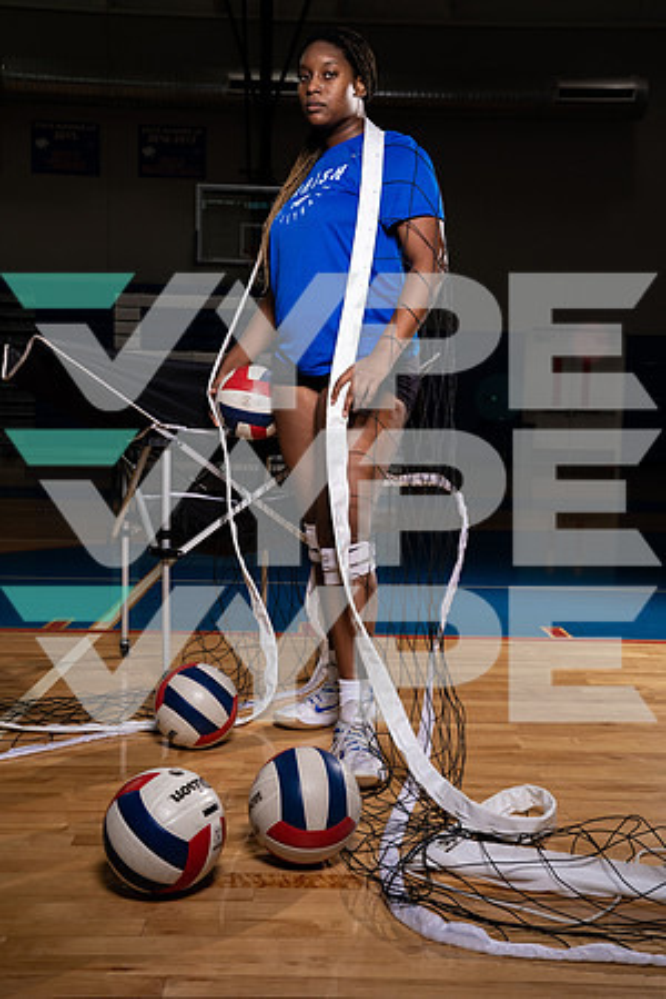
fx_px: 1054
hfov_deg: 35.1
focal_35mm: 38
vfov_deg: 50.7
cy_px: 500
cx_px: 333
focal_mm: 38
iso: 400
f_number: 8
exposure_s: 1/250
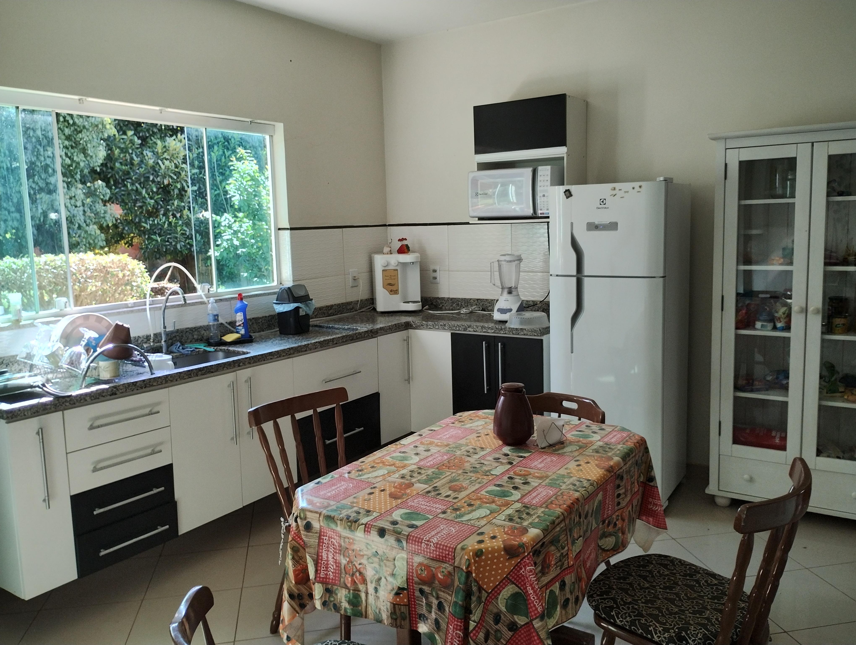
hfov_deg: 63.4
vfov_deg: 49.9
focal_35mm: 28
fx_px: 693
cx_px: 428
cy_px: 322
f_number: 1.8
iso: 353
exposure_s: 1/120
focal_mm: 4.27
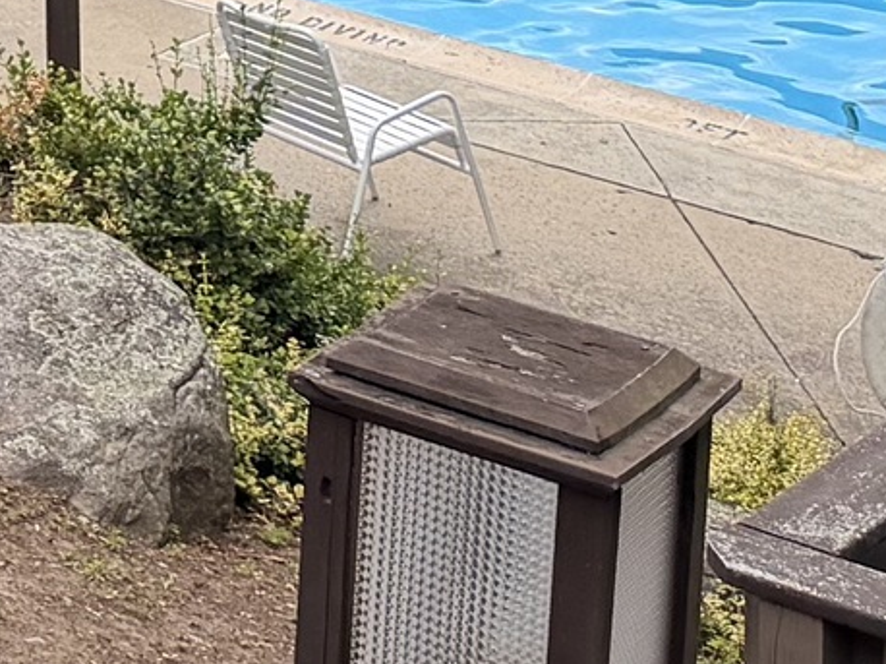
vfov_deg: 8.2
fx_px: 4119
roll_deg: +1.8
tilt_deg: -3.9
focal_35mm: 161
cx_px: -1163
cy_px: -1138
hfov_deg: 10.7
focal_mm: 6.76
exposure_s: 1/2611
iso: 100
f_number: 1.78
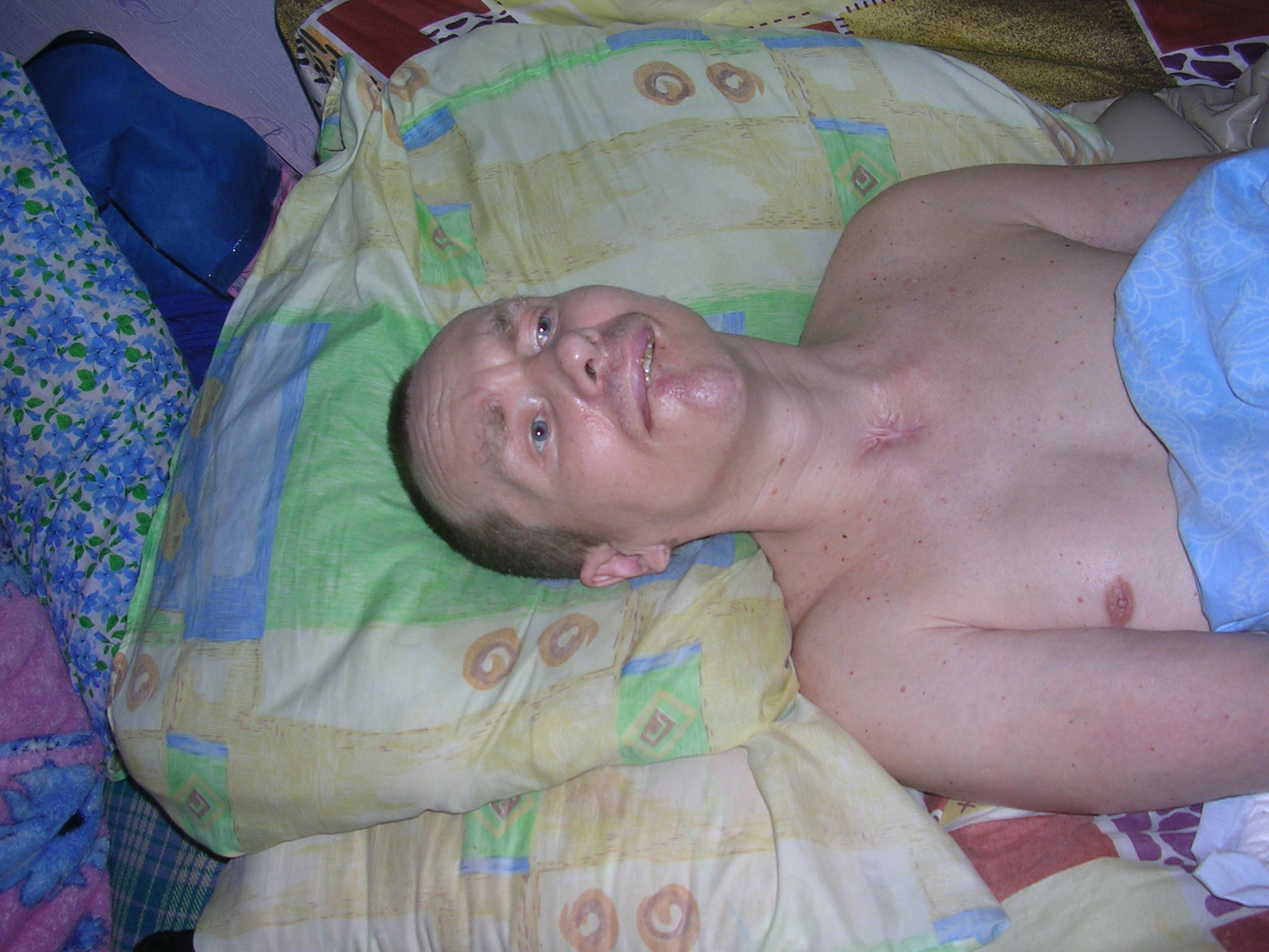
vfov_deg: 37.7
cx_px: 634
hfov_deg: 49.0
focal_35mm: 38
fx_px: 1393
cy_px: 476
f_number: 2.8
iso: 50
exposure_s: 1/60.1
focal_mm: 5.8
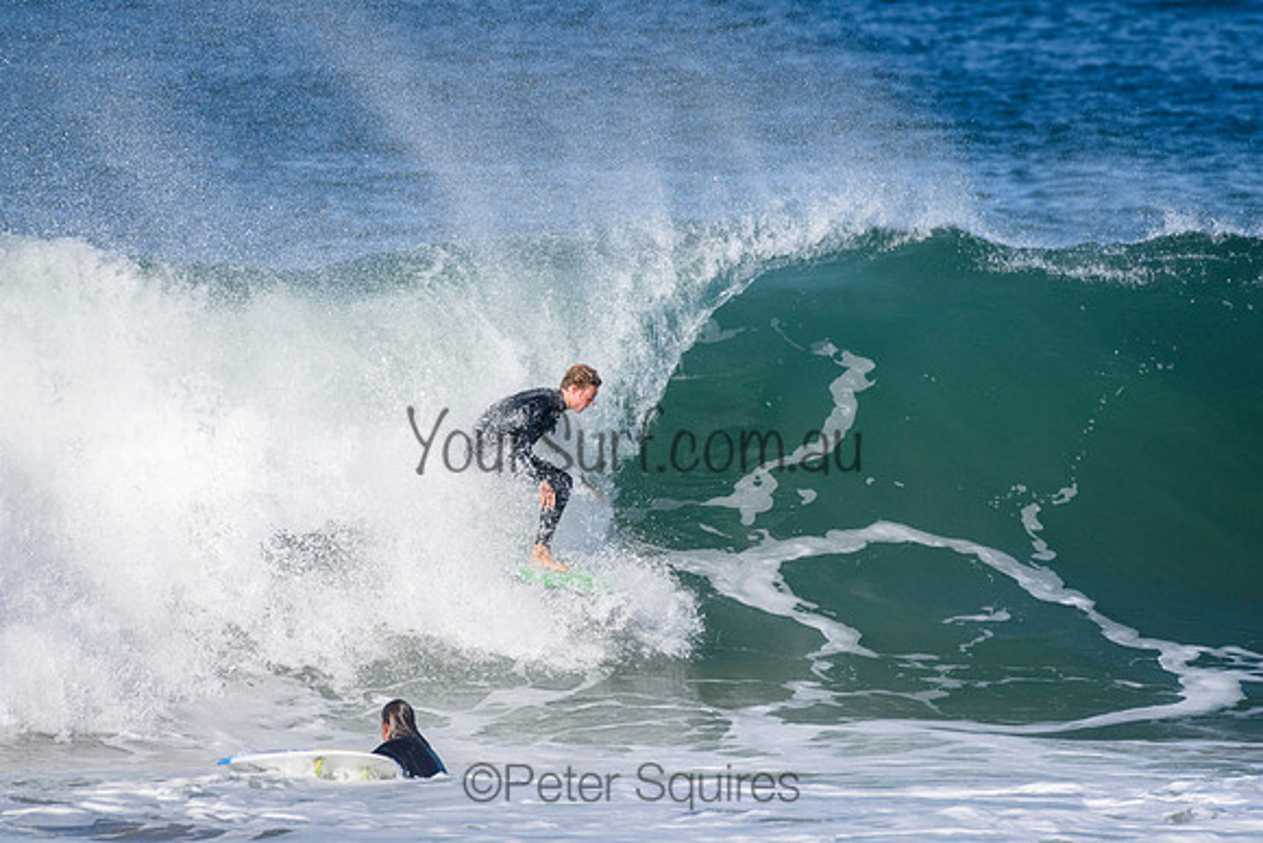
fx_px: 26321
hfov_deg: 2.7
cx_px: 632
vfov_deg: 1.8
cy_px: 422
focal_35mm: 750
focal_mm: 500
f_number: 5.6
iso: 560
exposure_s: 1/4000
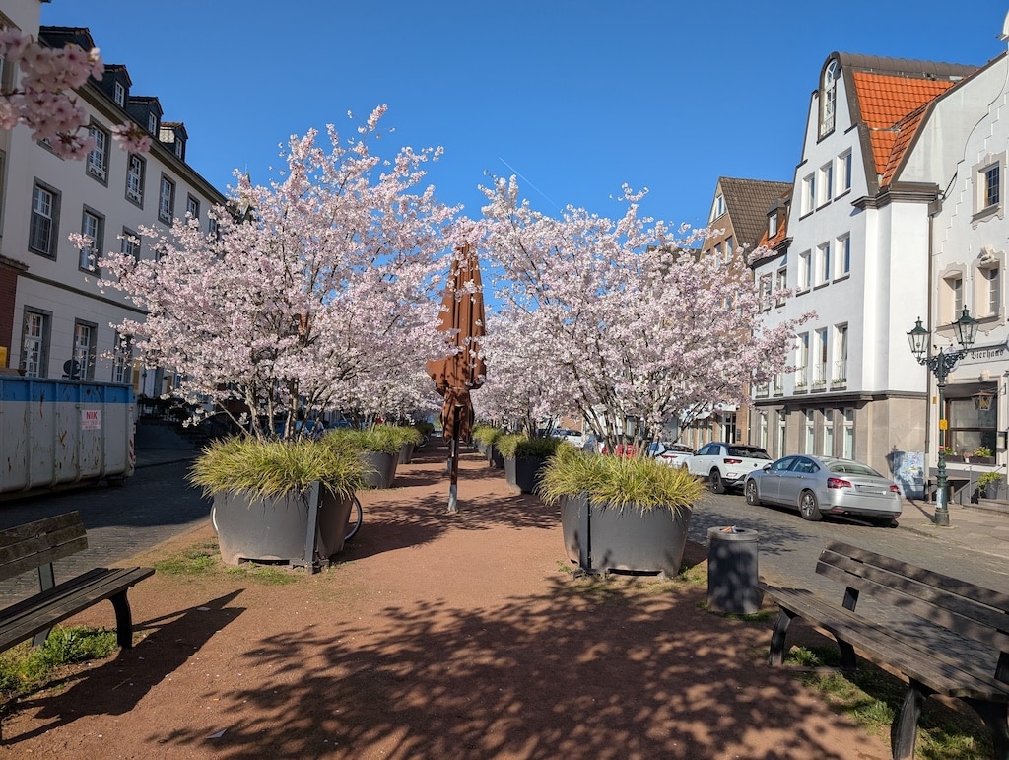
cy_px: 380
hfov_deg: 71.5
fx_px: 701
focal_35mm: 24
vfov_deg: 56.9
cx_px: 504
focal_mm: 6.9
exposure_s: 1/2037
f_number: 1.68
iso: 19
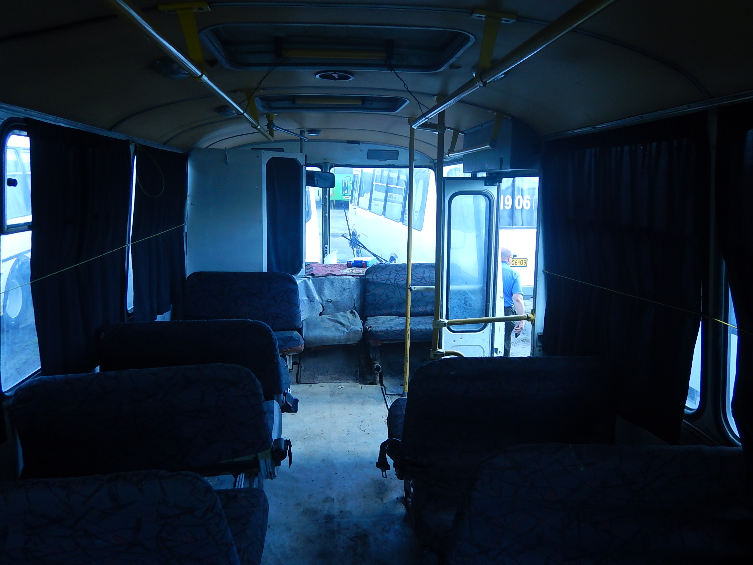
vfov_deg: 56.8
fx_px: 522
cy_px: 282
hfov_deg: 71.6
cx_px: 376
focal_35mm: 24
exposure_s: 1/125
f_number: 2.8
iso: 125
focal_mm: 4.3
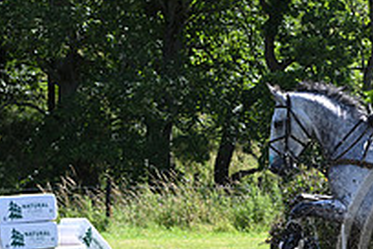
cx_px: 503
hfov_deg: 10.1
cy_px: 257
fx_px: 2062
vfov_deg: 6.9
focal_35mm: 199
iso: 560
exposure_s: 1/1250
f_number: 5.6
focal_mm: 70
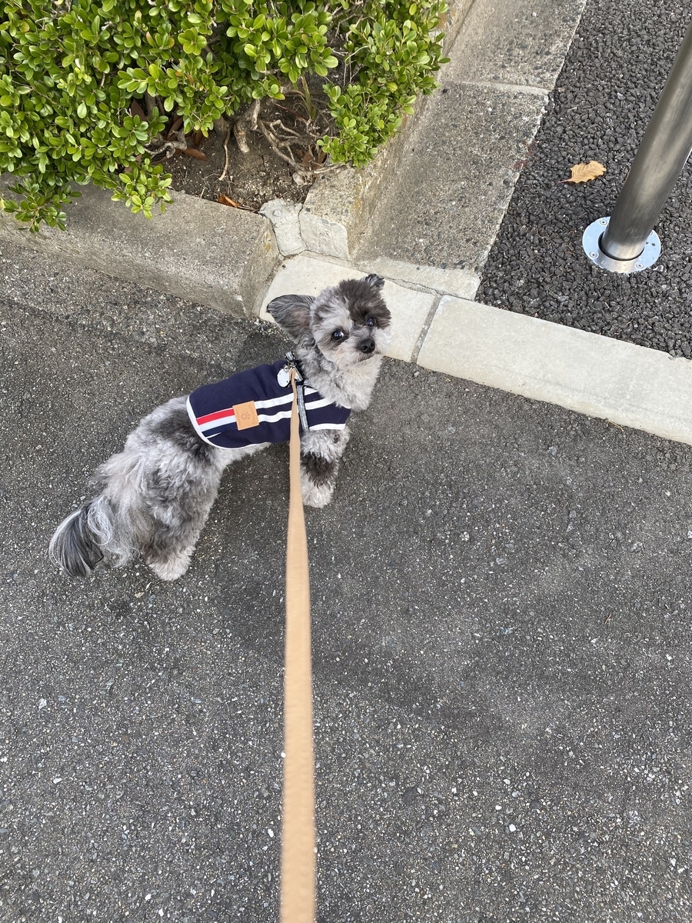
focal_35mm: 26
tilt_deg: -62.7
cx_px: 346
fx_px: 693
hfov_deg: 53.1
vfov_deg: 67.3
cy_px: 462
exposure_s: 1/129
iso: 32
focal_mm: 4.25
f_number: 1.8
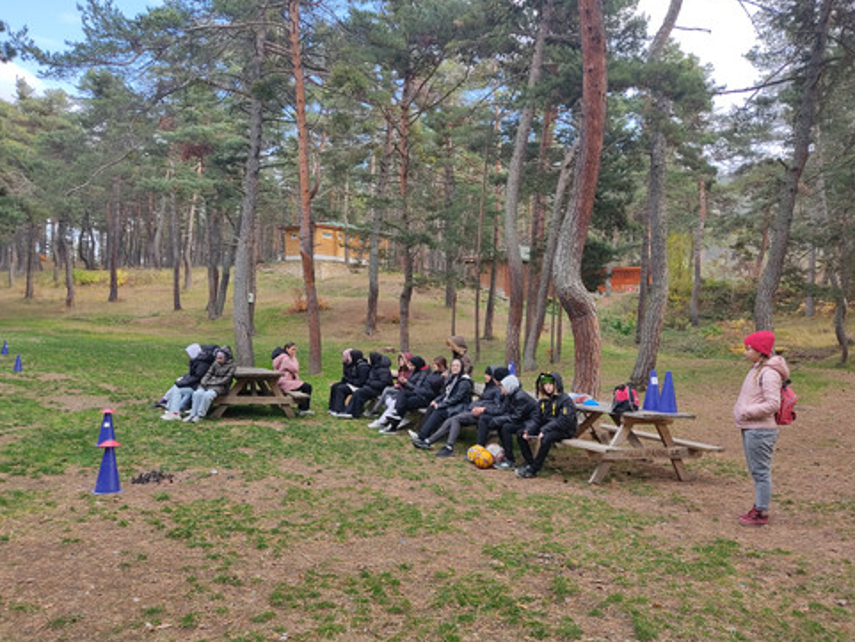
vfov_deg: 51.4
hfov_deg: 65.3
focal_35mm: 27
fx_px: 667
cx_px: 423
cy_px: 323
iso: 100
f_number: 1.79
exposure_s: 1/175
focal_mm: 4.74
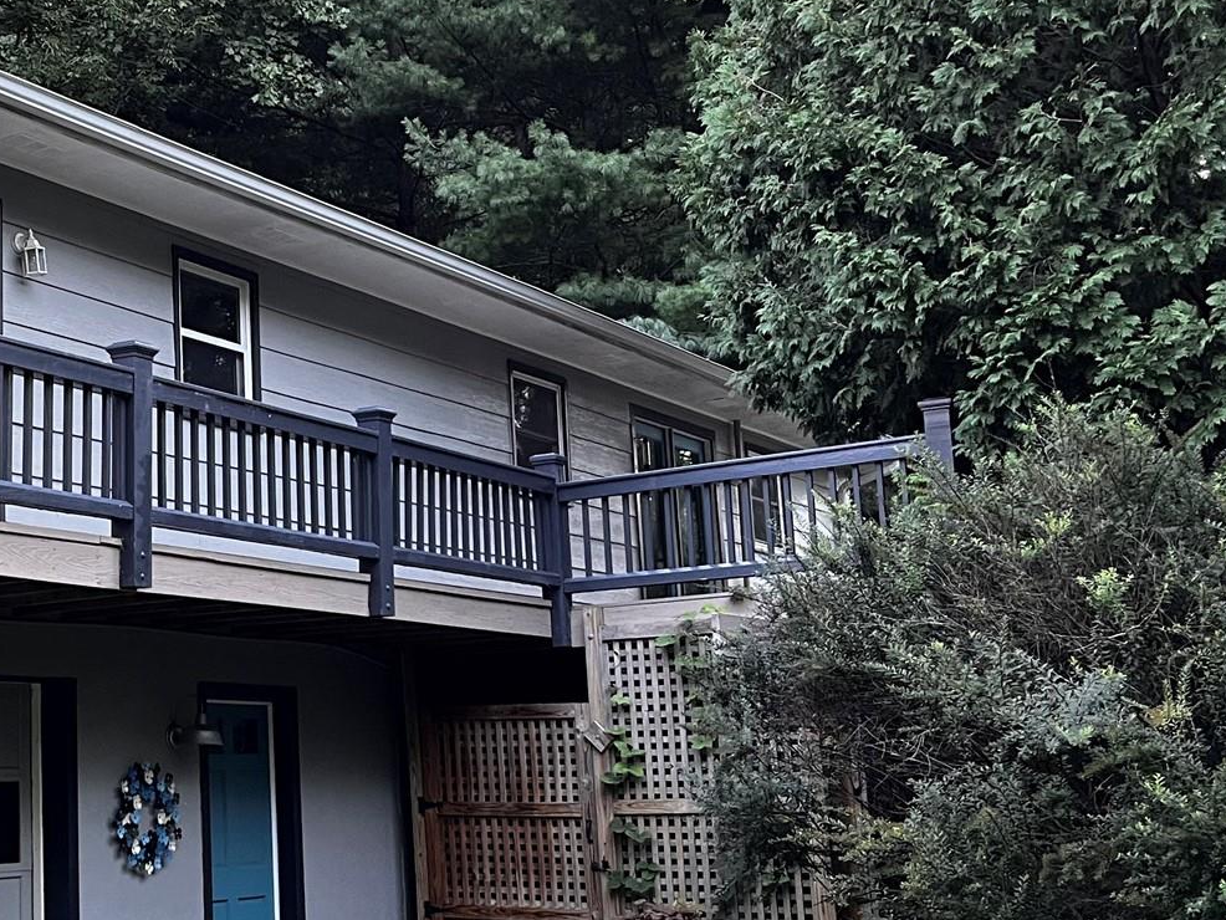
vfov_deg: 27.0
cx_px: 87
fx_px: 1913
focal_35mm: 54
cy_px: 465
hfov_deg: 33.4
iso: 200
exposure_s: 1/60
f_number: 1.6
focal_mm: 5.1
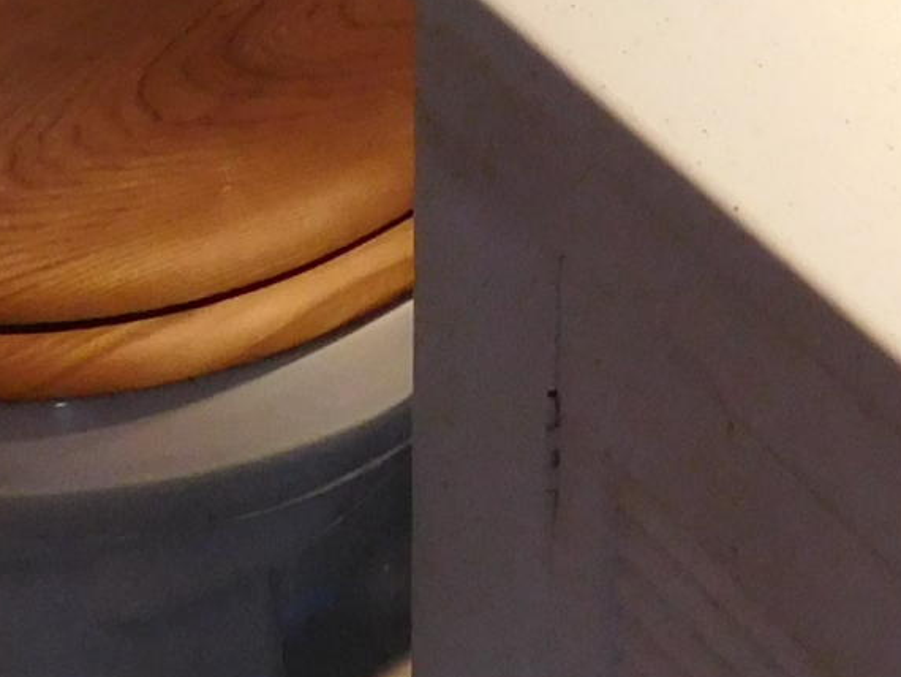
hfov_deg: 16.3
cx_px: 485
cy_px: -936
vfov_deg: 10.6
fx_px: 3151
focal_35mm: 121
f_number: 3
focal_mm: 4
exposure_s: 1/30
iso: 320
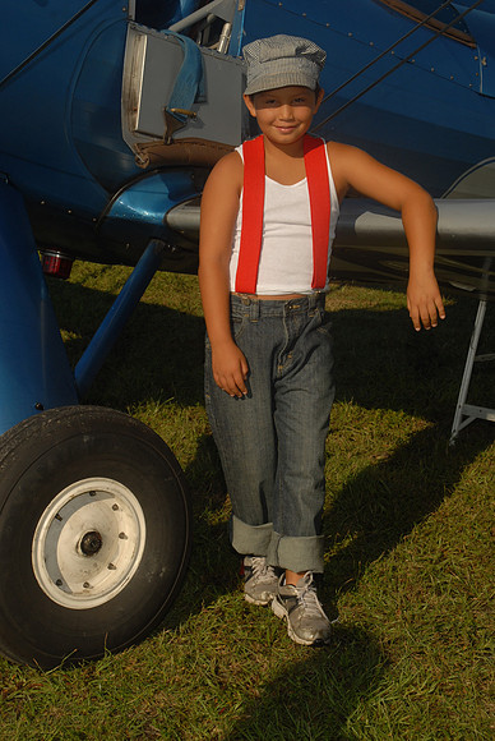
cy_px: 370
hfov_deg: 20.2
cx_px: 248
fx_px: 1389
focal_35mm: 68
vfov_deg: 29.8
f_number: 11
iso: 100
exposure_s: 1/250
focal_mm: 45
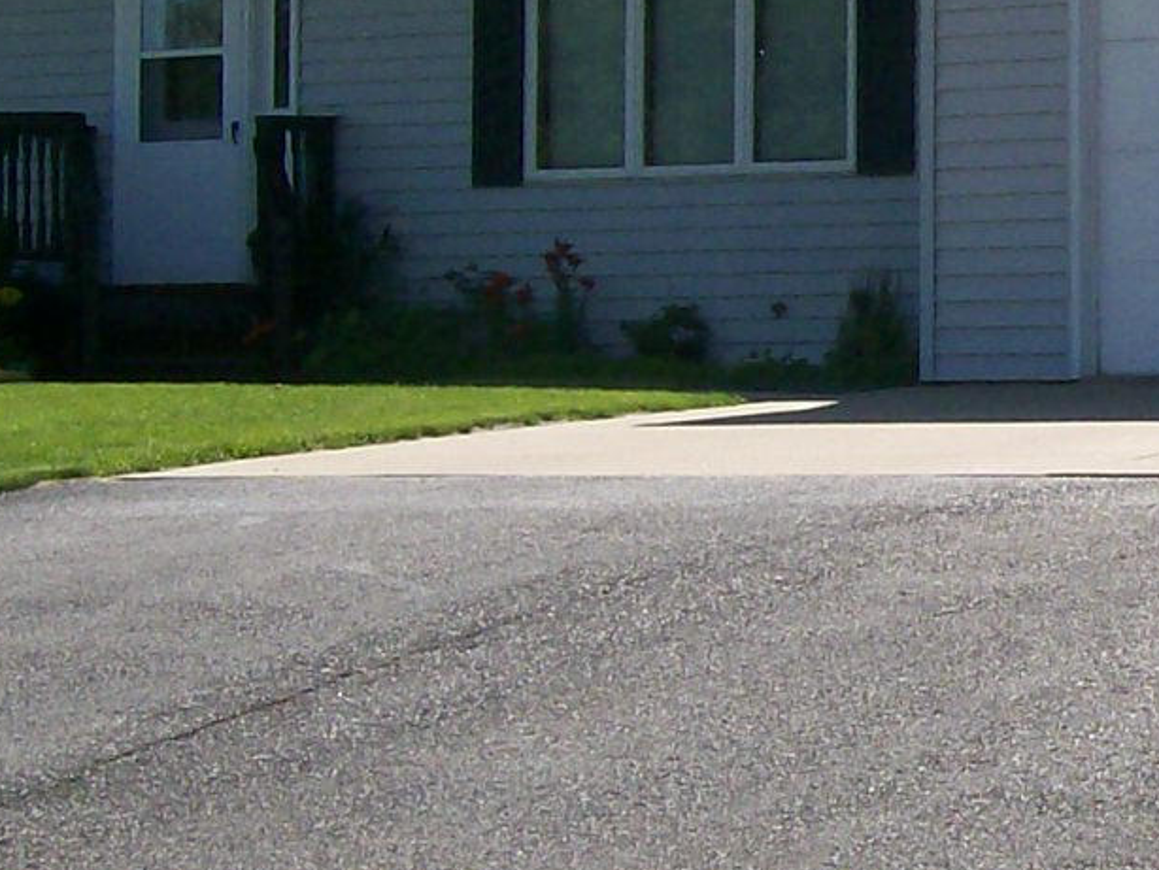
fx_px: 4522
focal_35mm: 135
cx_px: 1514
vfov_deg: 11.0
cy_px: 234
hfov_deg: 14.0
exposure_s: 1/622
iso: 80
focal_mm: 6
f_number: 4.8
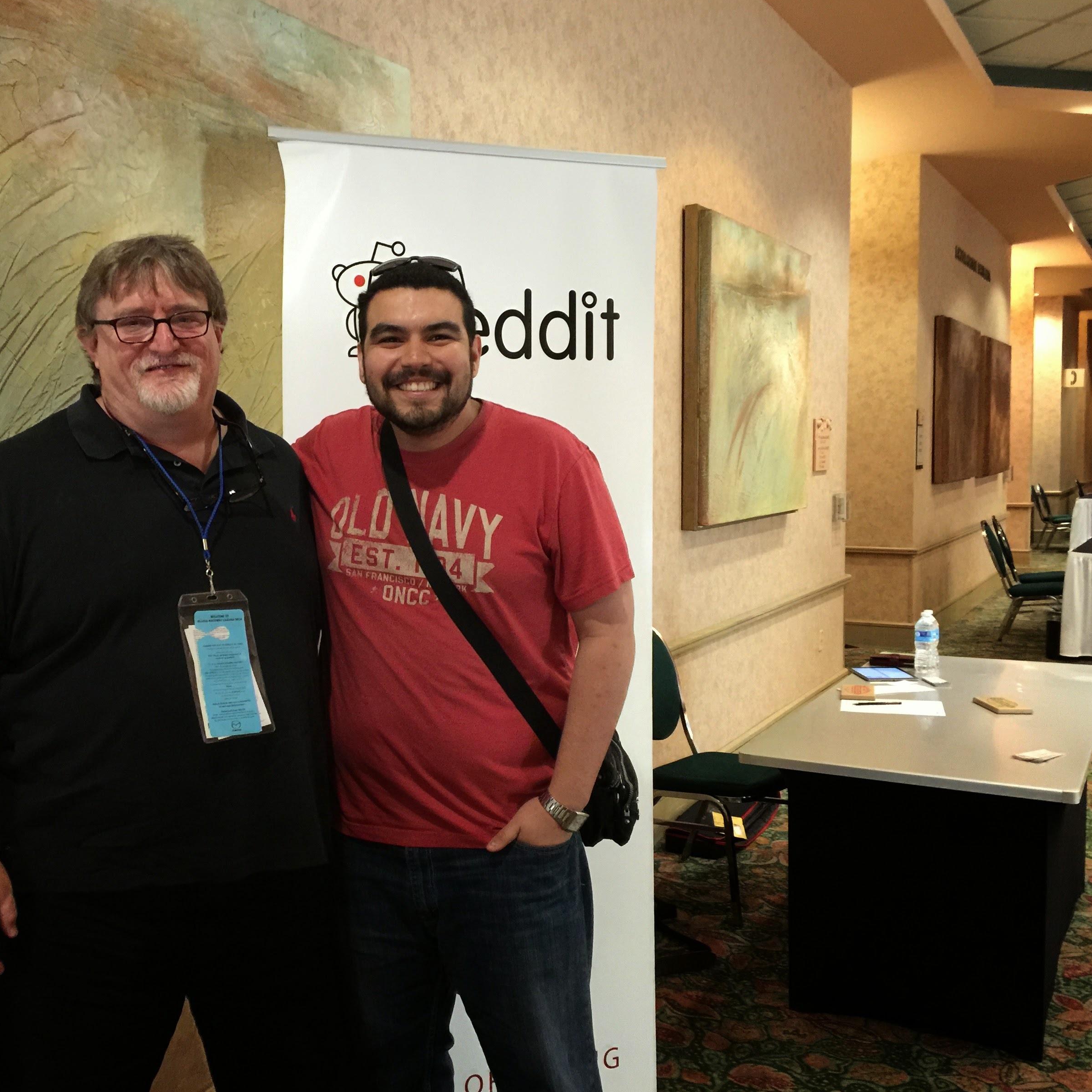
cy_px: 547
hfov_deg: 46.6
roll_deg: +0.6
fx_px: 1249
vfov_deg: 47.2
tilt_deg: -2.9
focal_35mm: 35
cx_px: 387
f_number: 2.2
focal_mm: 4.15
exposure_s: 1/4
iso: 100
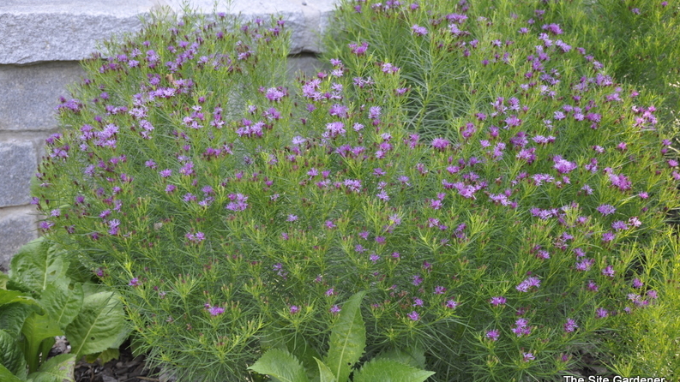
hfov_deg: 27.9
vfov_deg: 15.9
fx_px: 1370
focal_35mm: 76
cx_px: 339
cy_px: 174
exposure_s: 1/45
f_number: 6.7
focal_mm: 48
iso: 200
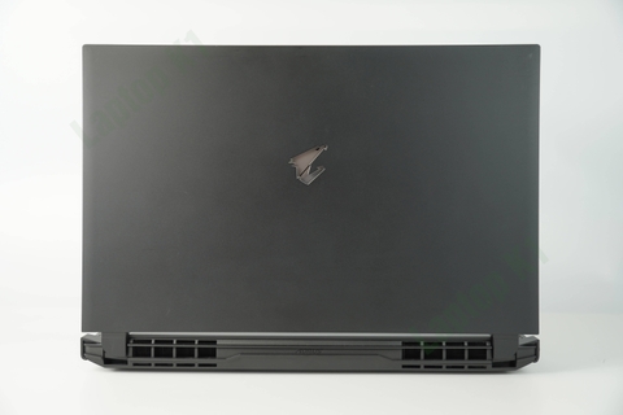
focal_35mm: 45
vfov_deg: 29.9
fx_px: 779
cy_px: 208
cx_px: 312
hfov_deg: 43.6
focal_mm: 30
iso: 100
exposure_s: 1/80
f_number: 2.8
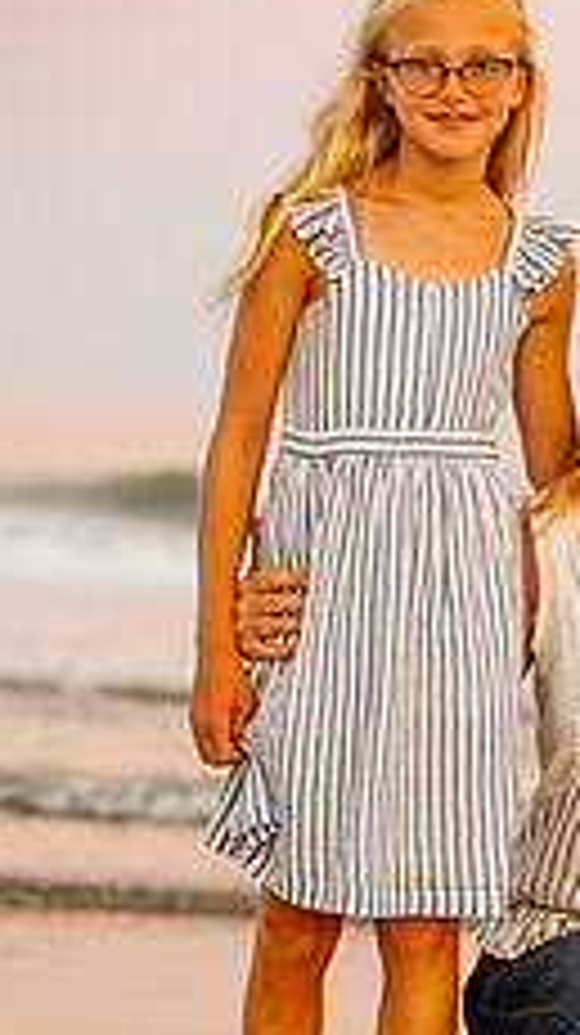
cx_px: 580
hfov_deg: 5.1
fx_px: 6522
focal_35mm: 238
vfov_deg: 9.1
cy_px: 734
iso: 1250
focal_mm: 116
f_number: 3.5
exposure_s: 1/160
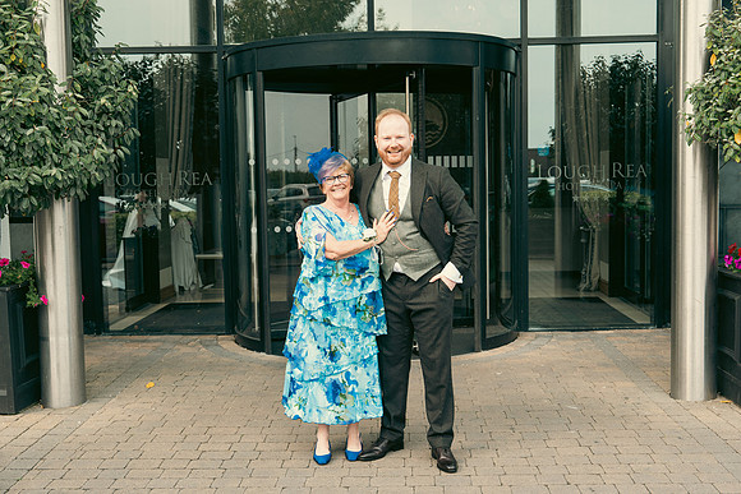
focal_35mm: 45
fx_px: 926
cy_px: 247
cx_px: 370
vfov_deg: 29.9
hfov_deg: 43.6
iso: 250
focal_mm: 45
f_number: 5
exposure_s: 1/250
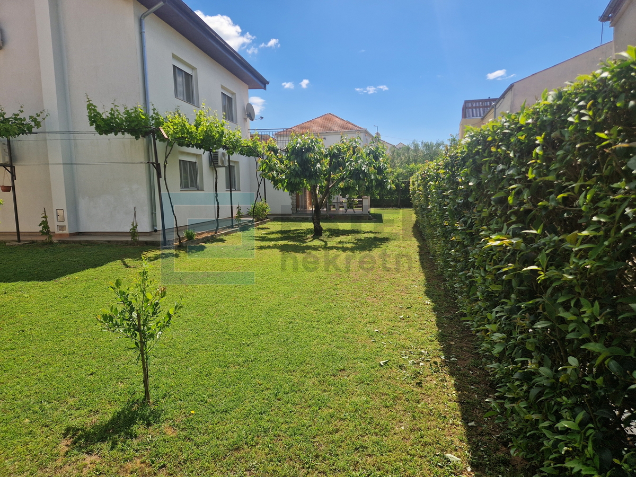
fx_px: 423
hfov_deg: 73.9
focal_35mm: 23
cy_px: 238
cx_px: 318
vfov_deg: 58.9
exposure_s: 1/2104
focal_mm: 5.4
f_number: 1.8
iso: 50
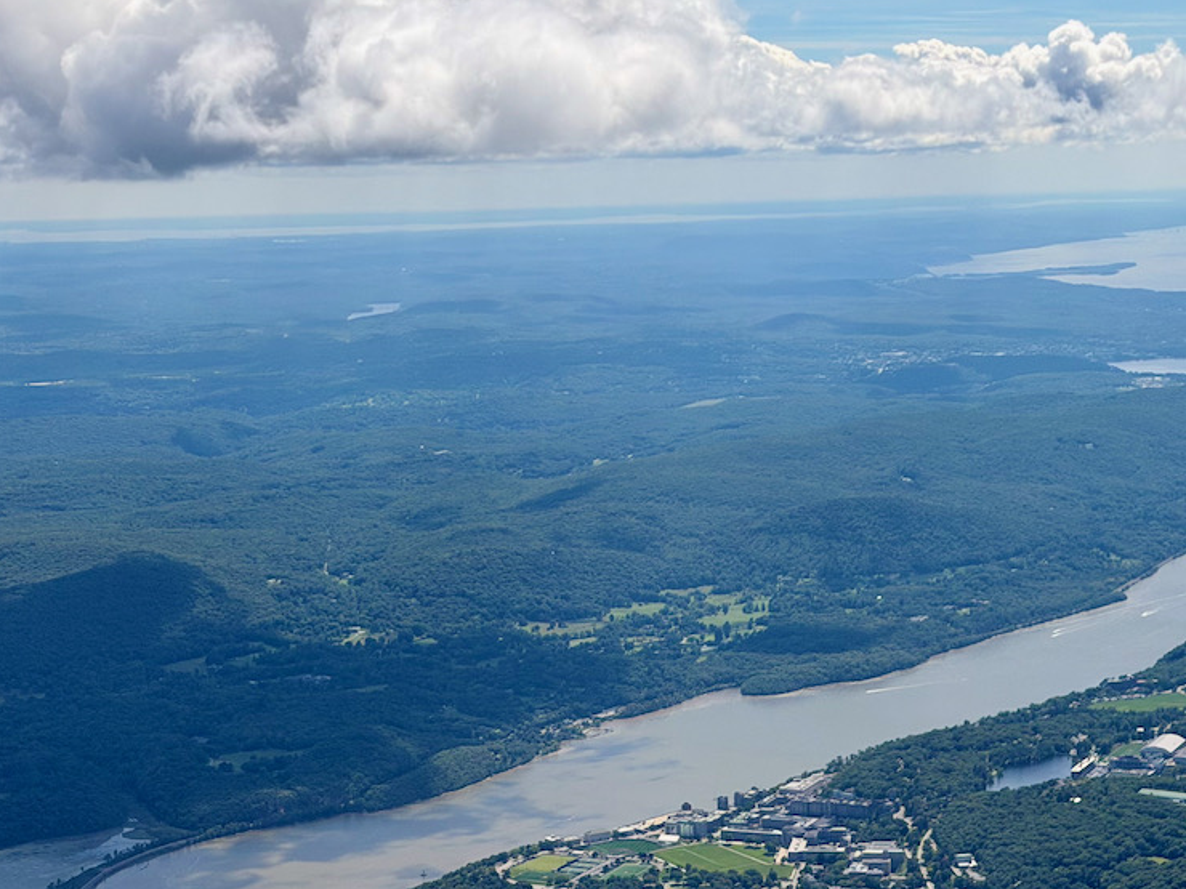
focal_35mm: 83
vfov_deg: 17.7
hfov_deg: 23.5
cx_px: 699
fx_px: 2844
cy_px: 686
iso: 64
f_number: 1.78
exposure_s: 1/4878
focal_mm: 6.76
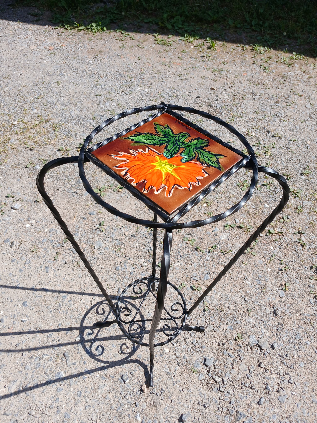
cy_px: 212
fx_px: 317
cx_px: 158
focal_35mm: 26
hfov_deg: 53.1
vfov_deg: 67.3
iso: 20
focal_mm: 3.98
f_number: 1.8
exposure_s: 1/404
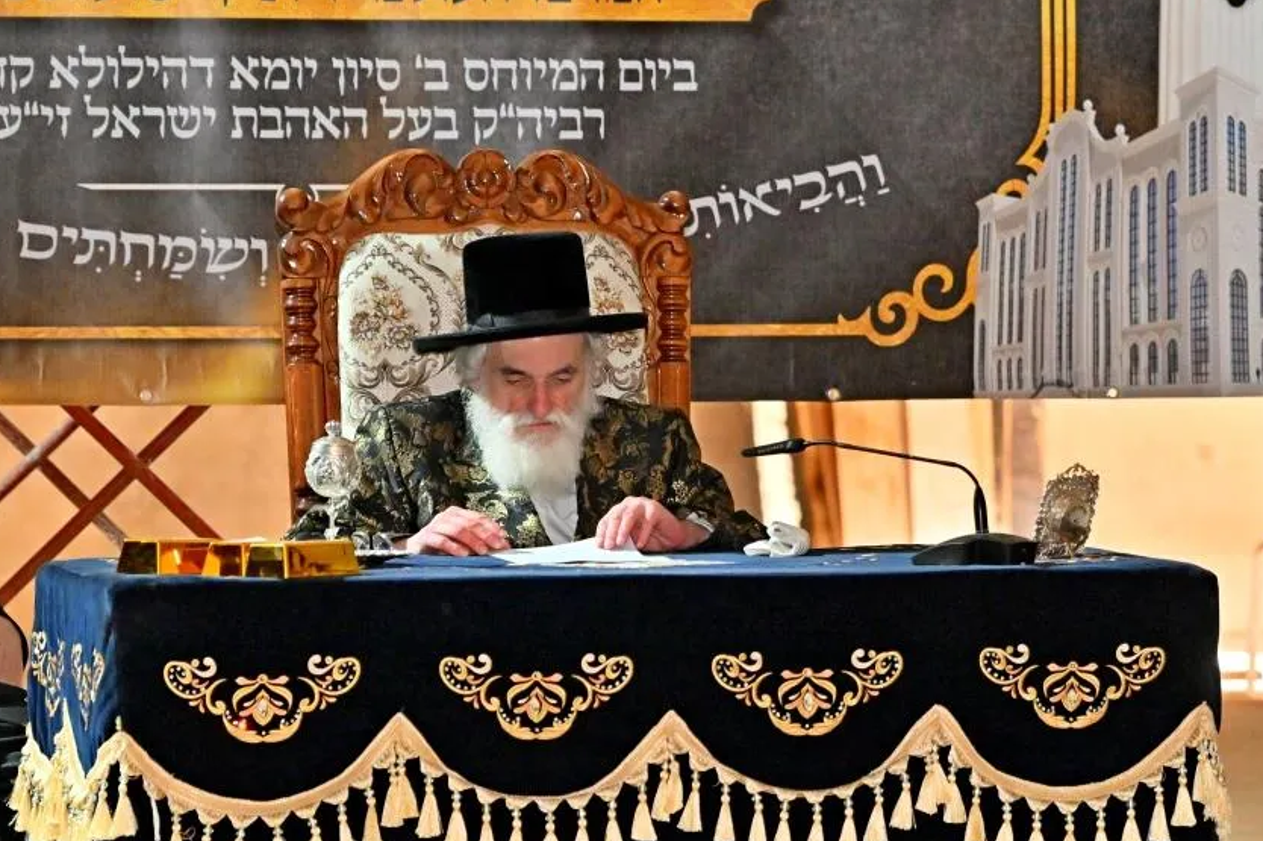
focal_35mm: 221
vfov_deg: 6.2
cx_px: 577
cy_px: 453
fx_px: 7749
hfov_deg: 9.3
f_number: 4
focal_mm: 120
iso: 2000
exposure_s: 1/160
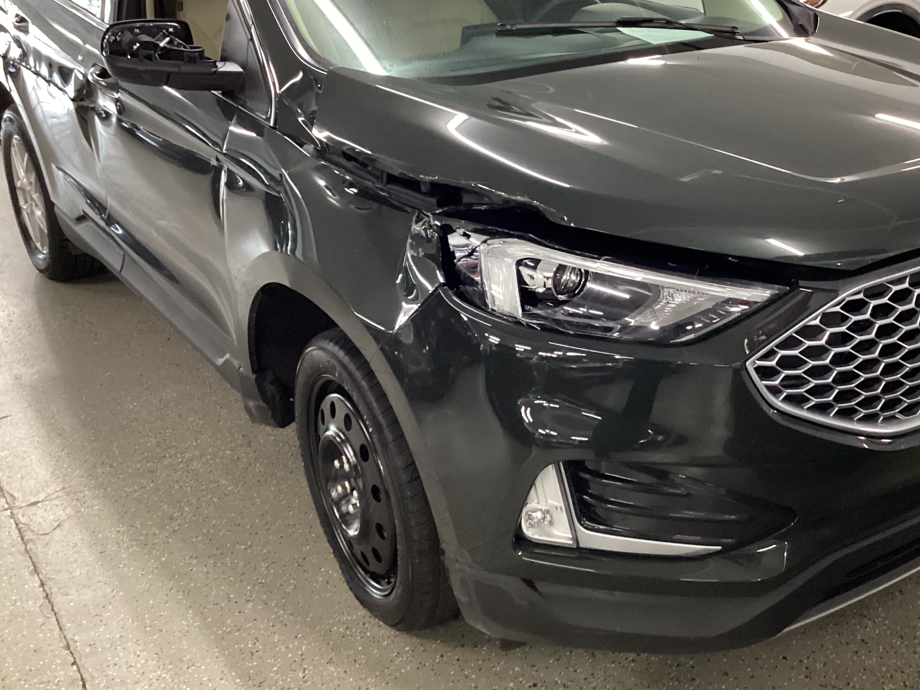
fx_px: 1090
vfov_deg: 34.9
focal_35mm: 41
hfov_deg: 45.5
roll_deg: +1.9
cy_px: 245
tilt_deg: -20.4
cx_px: 551
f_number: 2.4
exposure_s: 1/40
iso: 320
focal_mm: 3.3
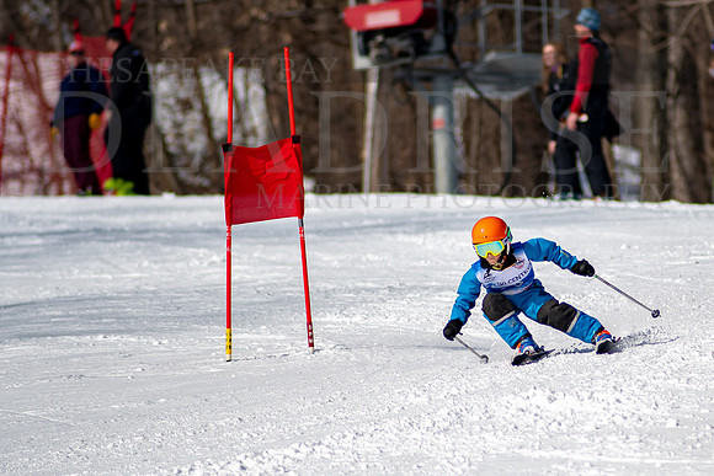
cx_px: 537
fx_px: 13424
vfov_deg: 2.0
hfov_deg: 3.0
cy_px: 292
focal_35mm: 677
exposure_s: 1/6400
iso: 100
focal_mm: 300
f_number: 2.8
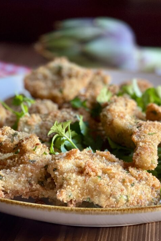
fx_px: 597
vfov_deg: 22.9
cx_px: 103
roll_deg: -1.7
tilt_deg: -20.2
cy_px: 120
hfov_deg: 15.3
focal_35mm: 89
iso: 250
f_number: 2.2
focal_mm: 7.5
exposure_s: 1/40
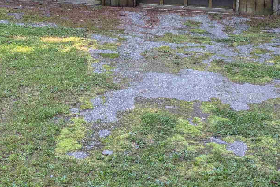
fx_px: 513
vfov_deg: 19.3
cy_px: -44
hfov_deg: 30.5
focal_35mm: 66
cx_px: 116
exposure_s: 1/152
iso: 51
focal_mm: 5.43
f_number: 1.89
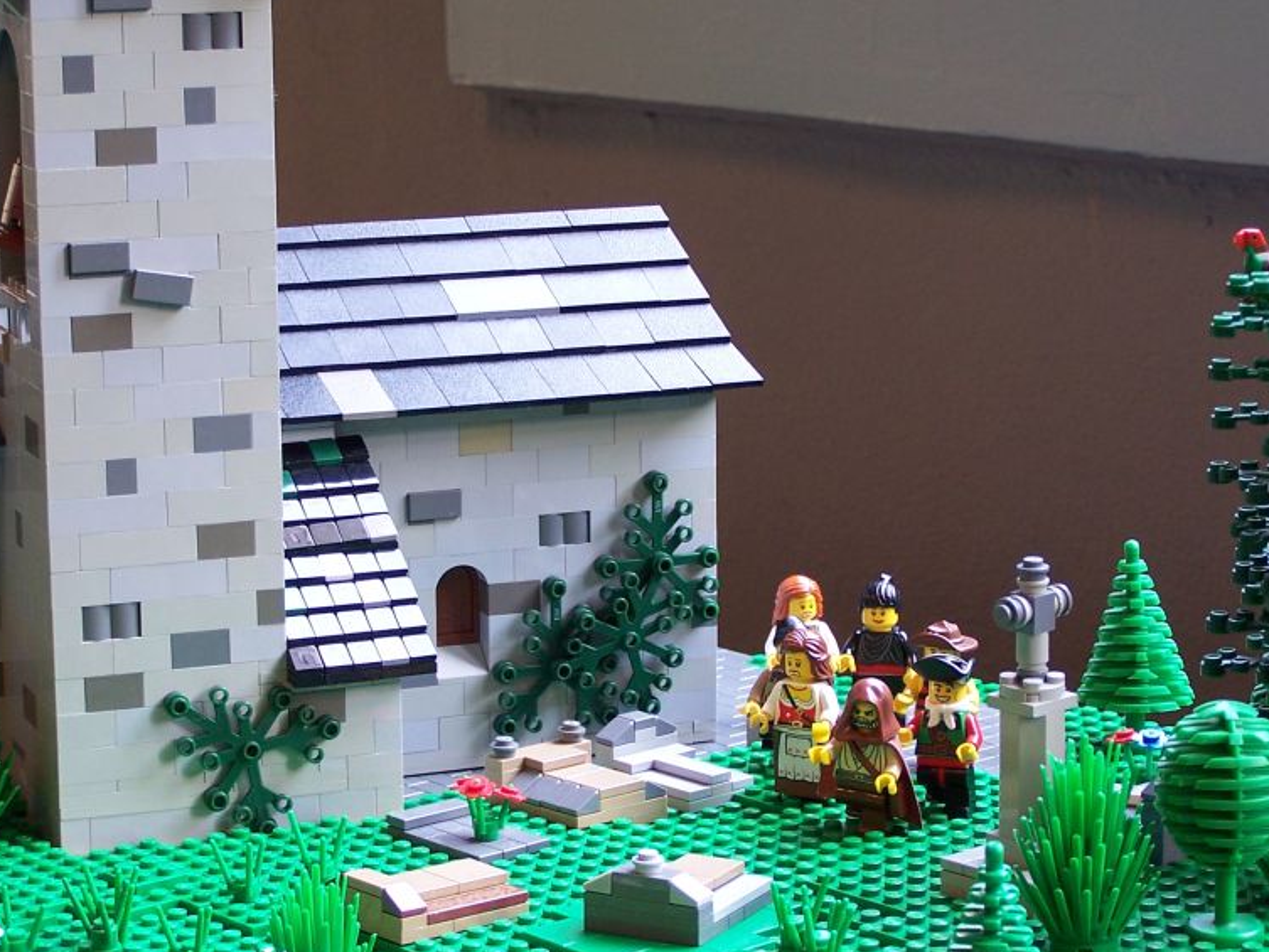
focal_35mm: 102
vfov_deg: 14.5
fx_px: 3740
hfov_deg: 19.2
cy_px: 499
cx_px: 730
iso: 80
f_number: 3.2
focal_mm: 12.4
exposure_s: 1/15
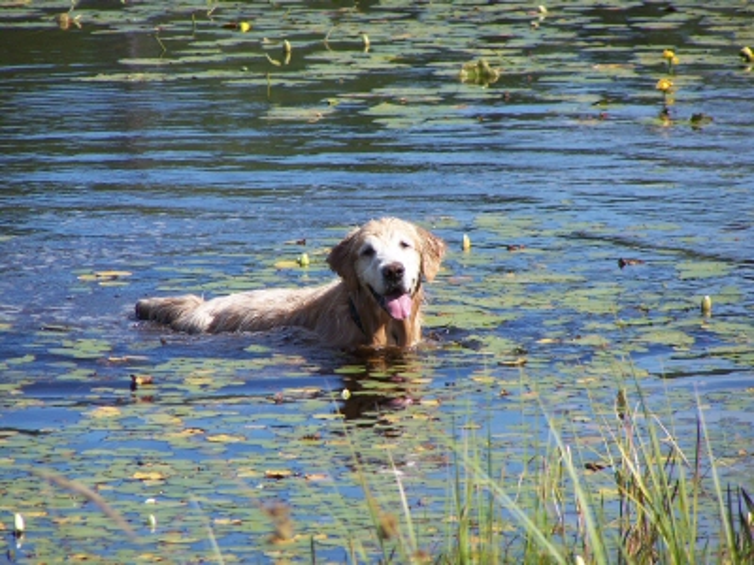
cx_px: 377
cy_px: 282
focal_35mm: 380
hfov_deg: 5.2
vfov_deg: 3.9
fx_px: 8277
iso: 80
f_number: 3.7
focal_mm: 63
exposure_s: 1/750
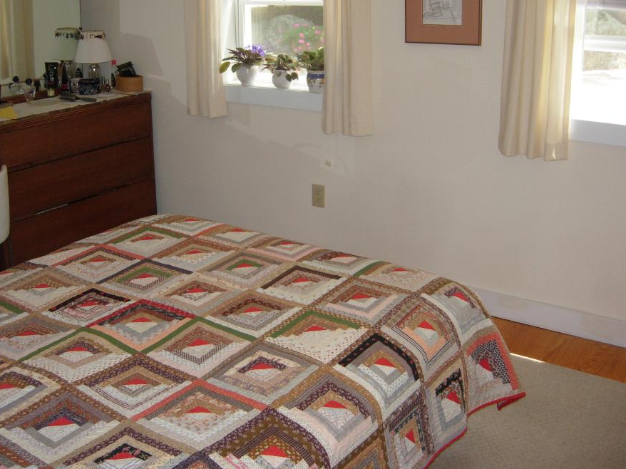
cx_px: 276
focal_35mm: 42
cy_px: 207
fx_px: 759
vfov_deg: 34.3
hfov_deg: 44.7
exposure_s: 1/95.8
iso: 105
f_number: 2.7
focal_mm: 7.5
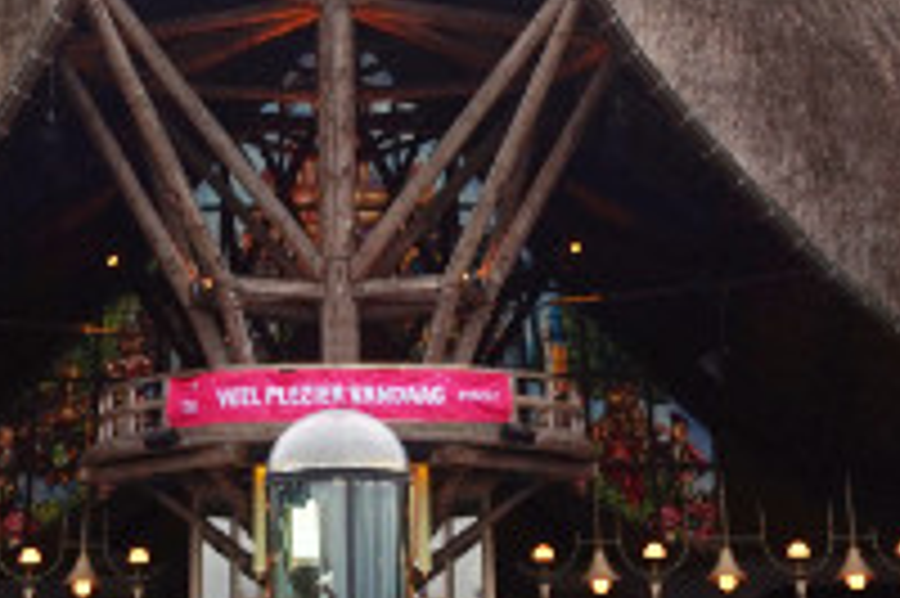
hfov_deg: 21.2
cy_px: -295
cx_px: 333
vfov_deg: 13.4
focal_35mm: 96
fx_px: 2398
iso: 100
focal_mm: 16
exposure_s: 1/60
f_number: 5
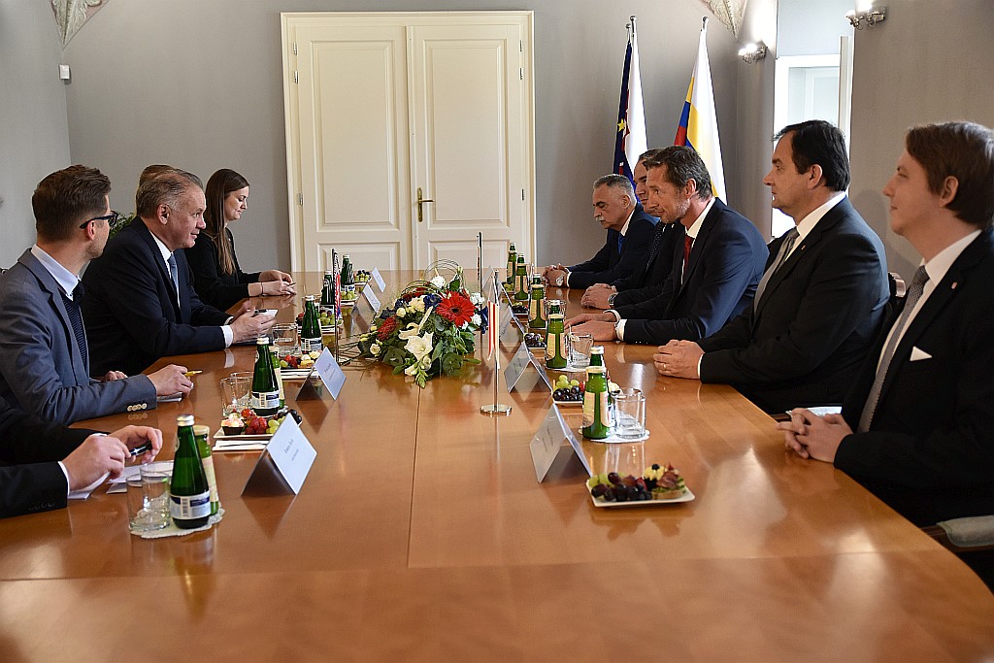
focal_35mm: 39
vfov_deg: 34.2
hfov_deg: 49.5
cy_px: 332
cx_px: 497
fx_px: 1077
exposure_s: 1/40
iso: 800
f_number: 2.8
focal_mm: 26
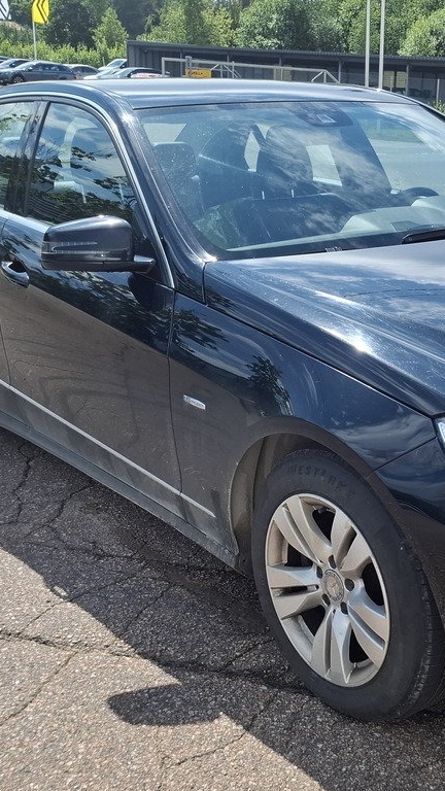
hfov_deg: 24.8
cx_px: 381
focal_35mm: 47
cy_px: 412
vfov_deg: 43.7
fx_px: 986
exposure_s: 1/1427
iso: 50
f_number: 1.8
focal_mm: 5.54
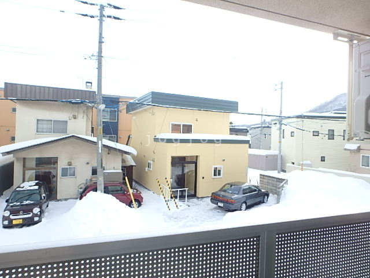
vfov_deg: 63.4
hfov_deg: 79.0
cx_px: 185
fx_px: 224
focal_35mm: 21
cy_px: 139
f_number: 3.5
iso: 125
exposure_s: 1/400
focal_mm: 3.7
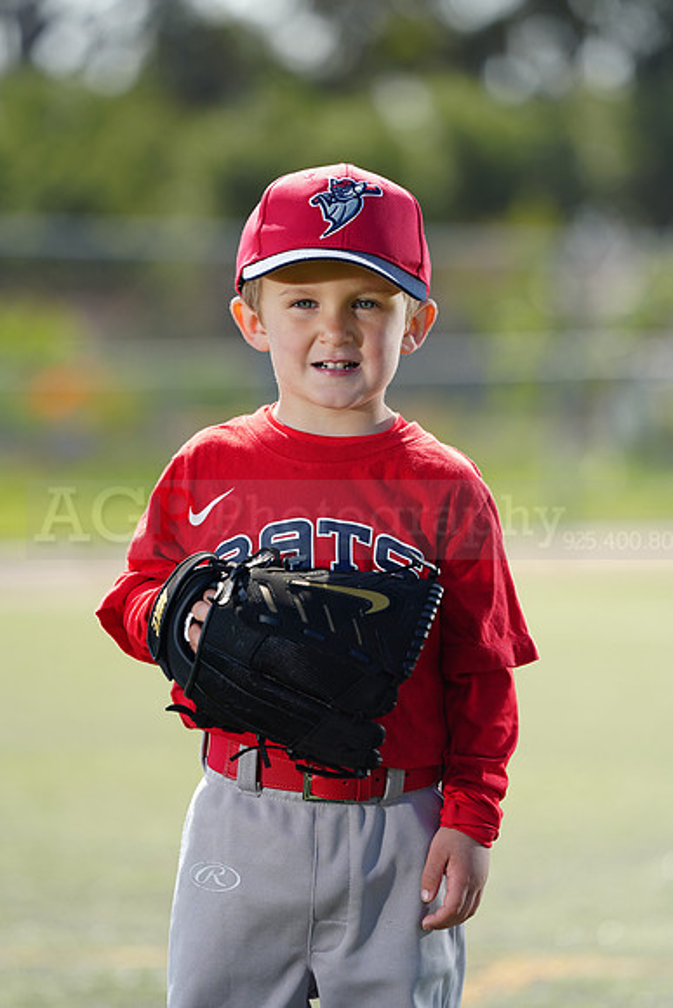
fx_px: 5605
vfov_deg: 10.3
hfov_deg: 6.9
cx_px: 336
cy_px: 504
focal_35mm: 200
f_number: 4
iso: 50
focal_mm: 200
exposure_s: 1/250
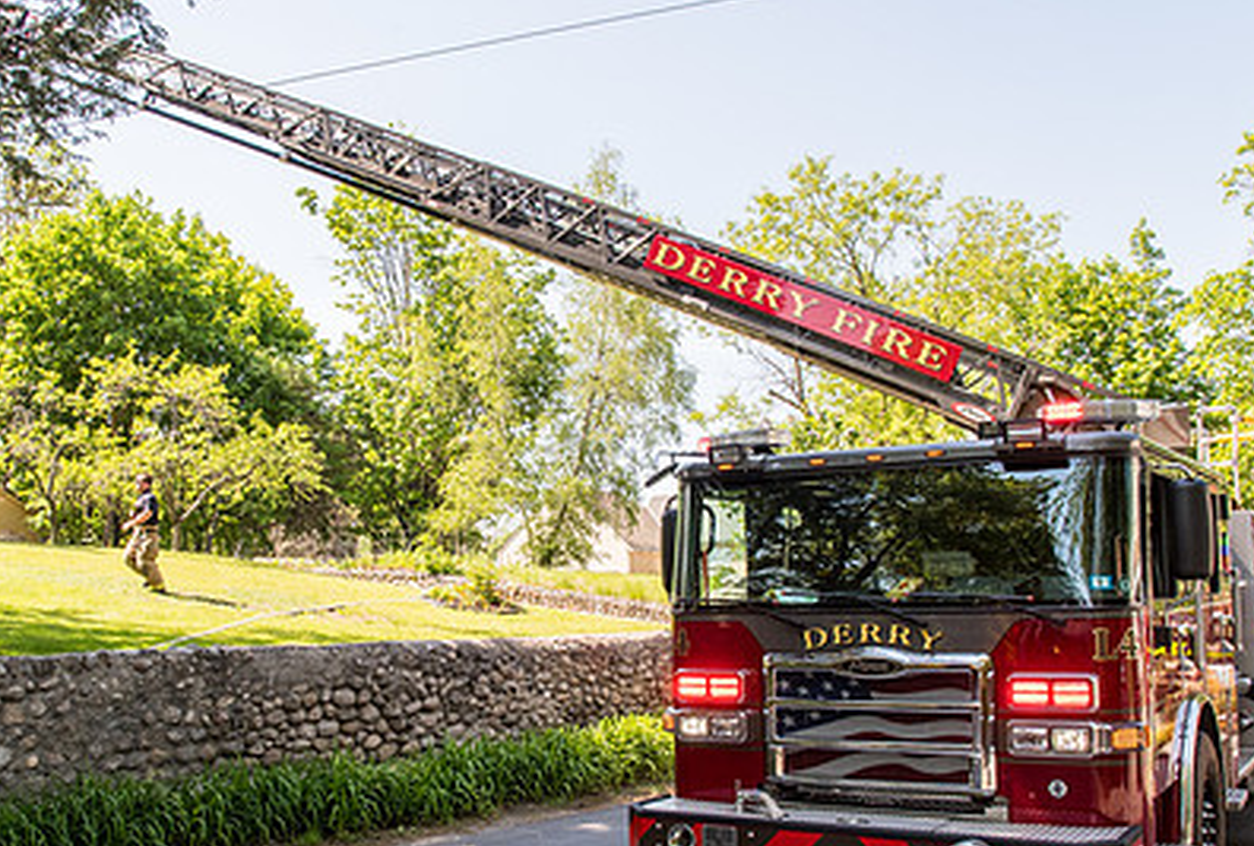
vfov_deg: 36.0
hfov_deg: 51.5
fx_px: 1293
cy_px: 523
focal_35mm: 37
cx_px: 522
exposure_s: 1/400
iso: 400
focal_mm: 16
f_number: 8
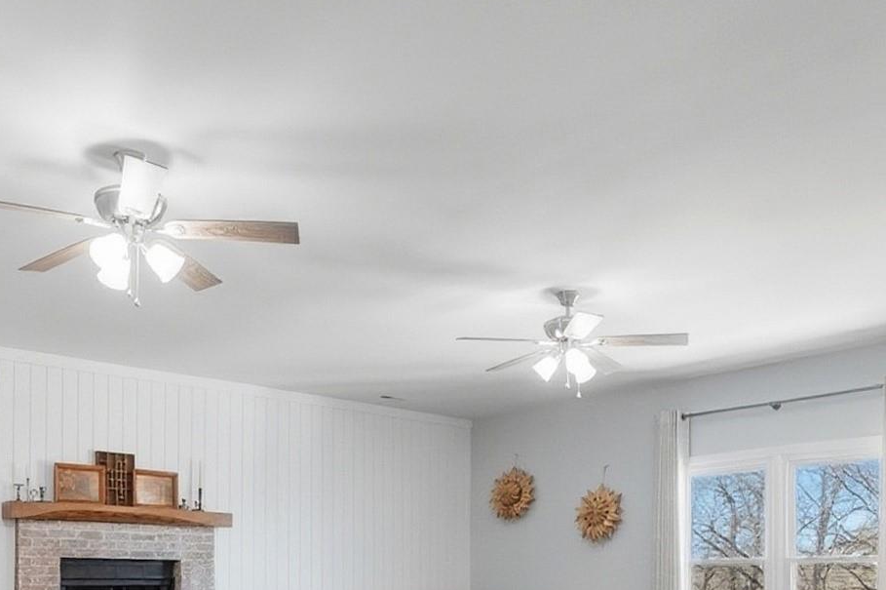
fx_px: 812
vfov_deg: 35.9
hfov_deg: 57.0
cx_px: 371
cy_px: 595
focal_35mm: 33
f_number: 5.6
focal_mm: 10
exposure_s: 1/60
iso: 100
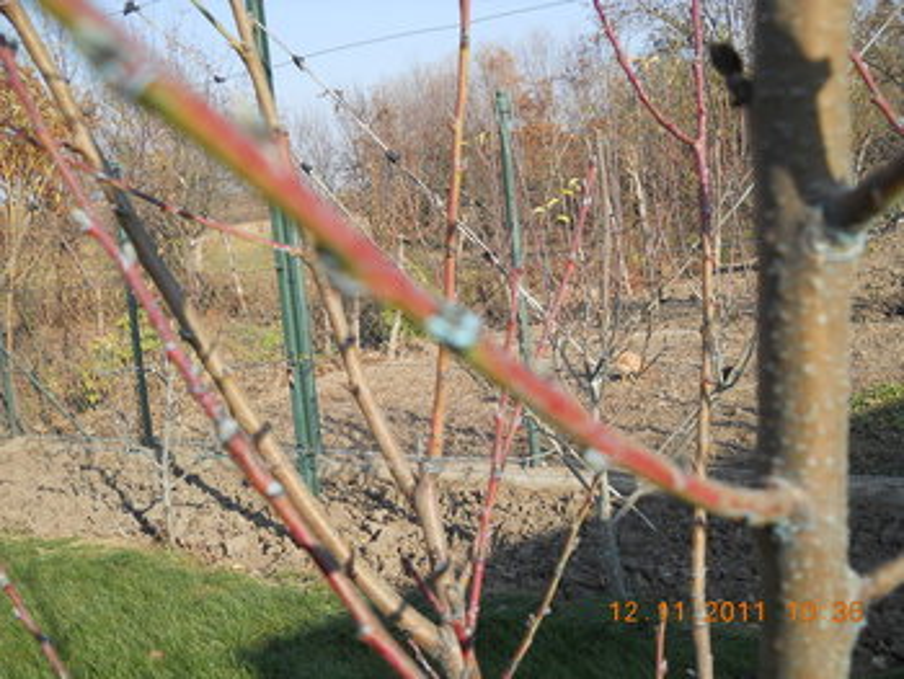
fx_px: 1071
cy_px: 340
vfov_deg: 35.2
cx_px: 452
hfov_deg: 45.7
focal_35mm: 41
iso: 80
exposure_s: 1/200
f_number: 5.5
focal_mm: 6.72
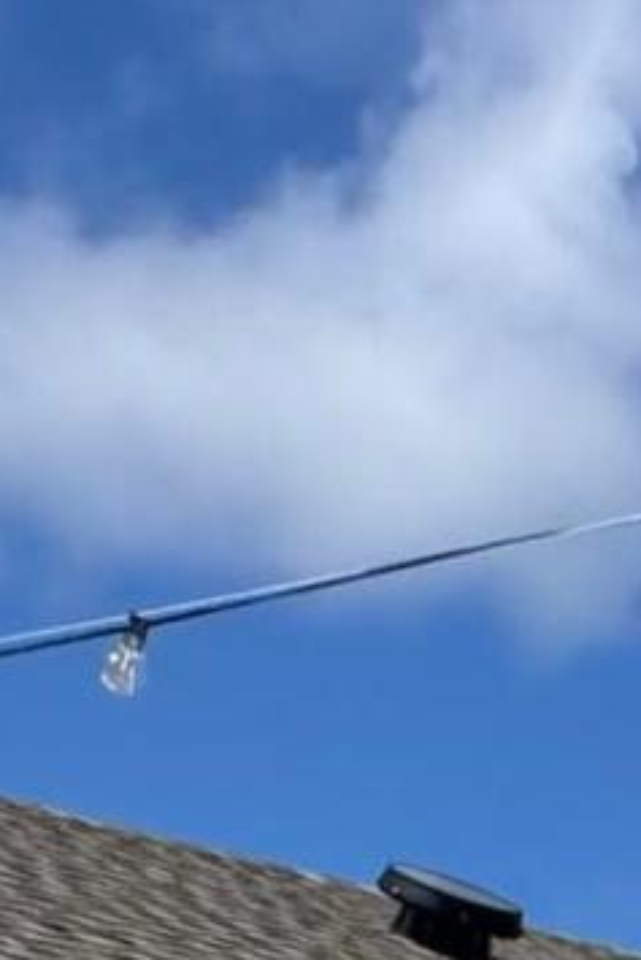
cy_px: 2042
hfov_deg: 10.4
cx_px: 1423
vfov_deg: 14.0
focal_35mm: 118
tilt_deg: -7.2
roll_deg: +1.3
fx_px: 3148
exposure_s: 1/3390
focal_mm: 2.22
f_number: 2.2
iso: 50
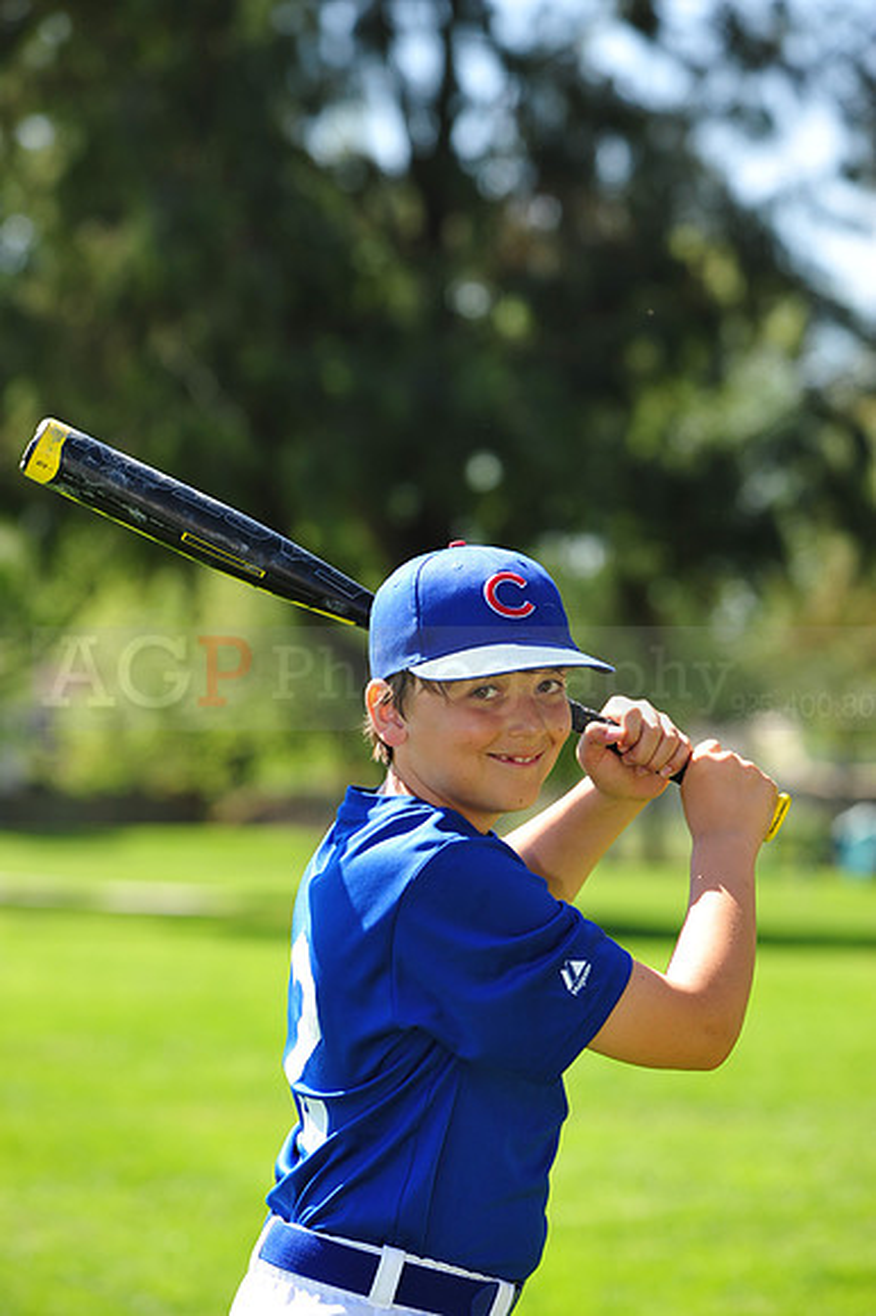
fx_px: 5298
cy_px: 658
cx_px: 438
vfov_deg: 14.2
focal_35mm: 145
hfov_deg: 9.5
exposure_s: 1/400
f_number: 5.6
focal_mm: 145
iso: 200
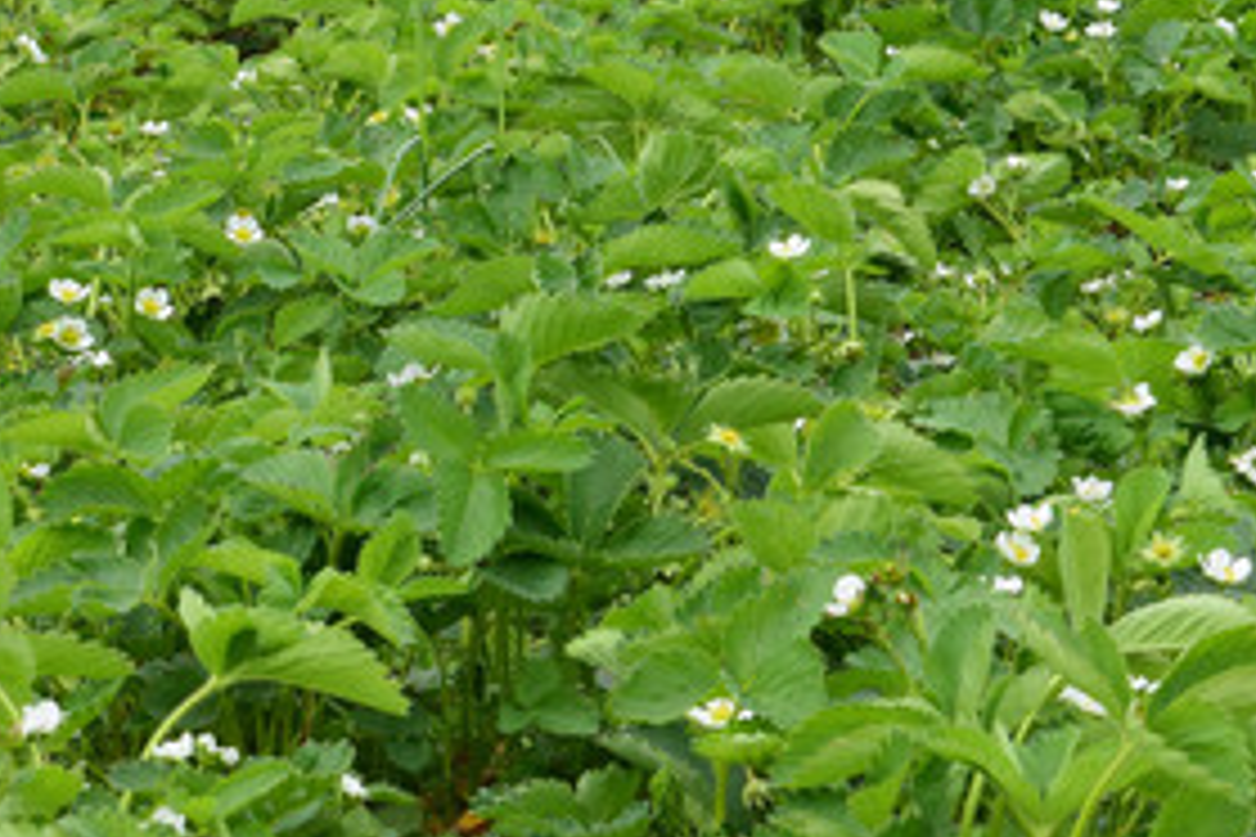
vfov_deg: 7.6
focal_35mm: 180
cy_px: 333
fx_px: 6280
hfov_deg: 11.3
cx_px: 99
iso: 400
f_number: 16
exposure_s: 1/160
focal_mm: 62
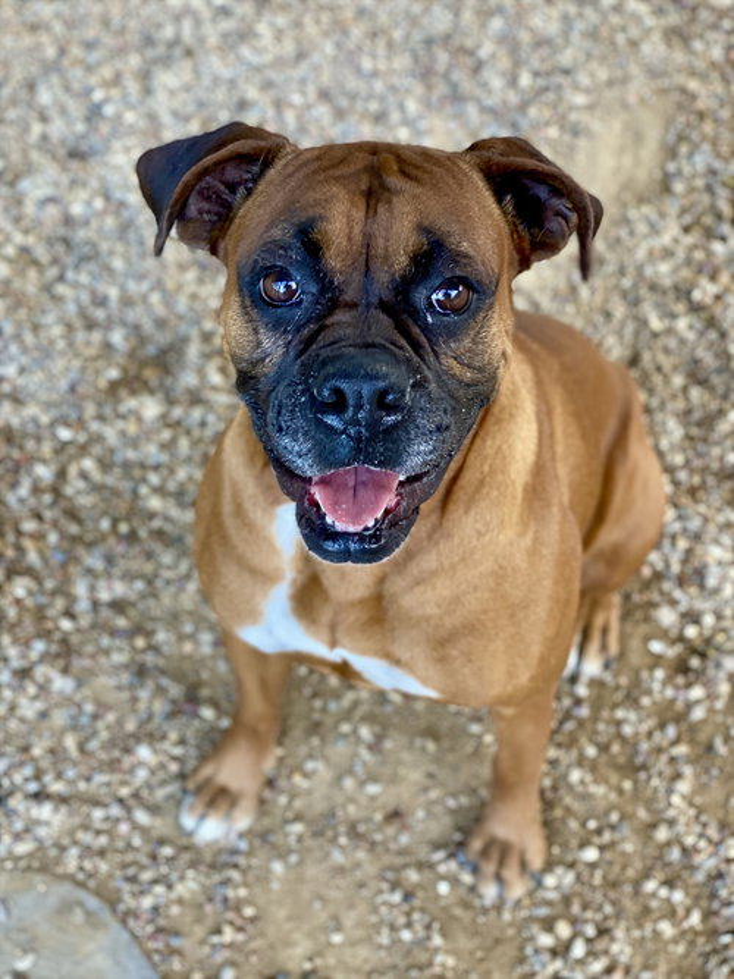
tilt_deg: -59.2
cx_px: 367
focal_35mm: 52
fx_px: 1471
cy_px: 490
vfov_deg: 36.8
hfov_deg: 28.0
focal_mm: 6
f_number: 2
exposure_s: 1/122
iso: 160
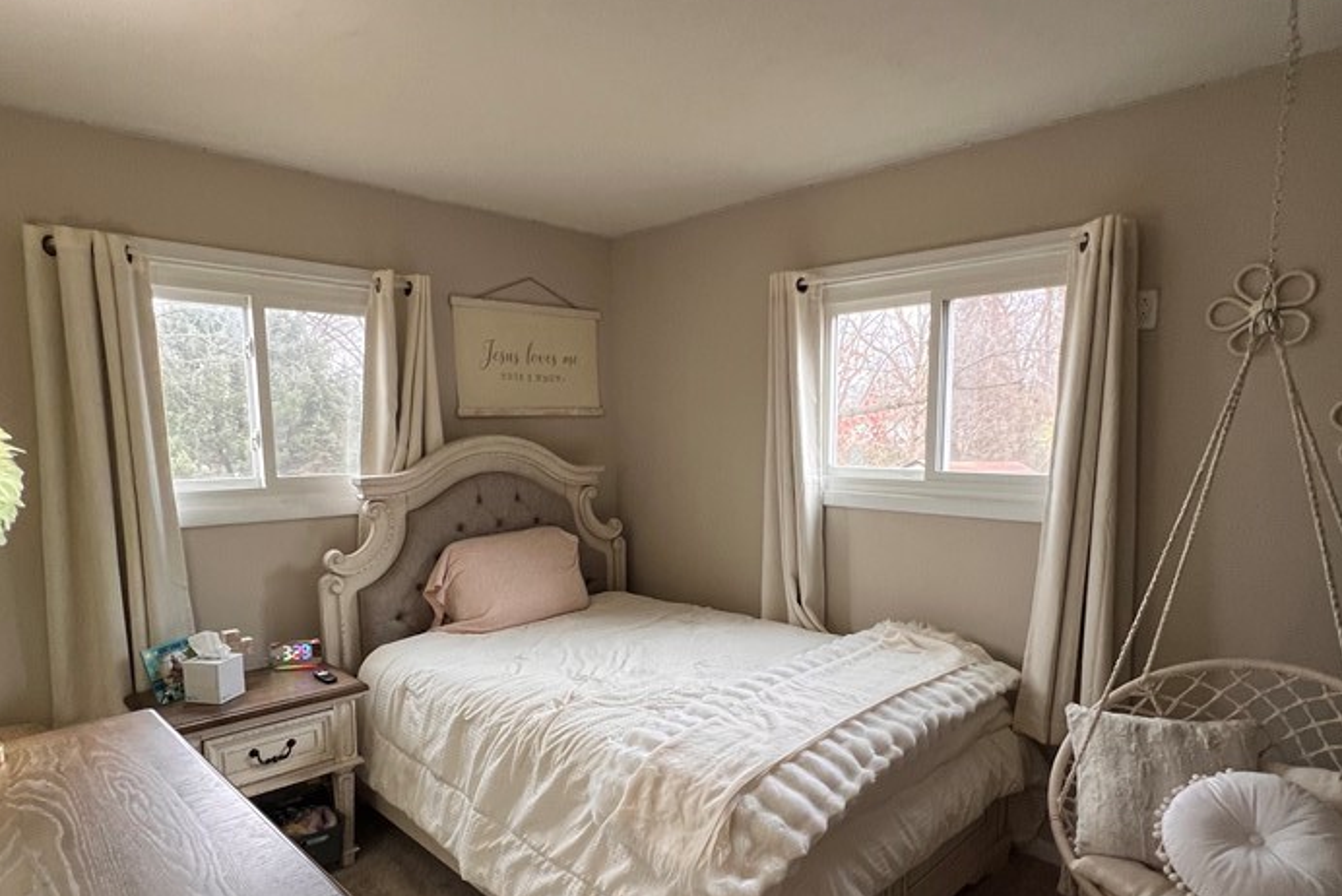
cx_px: 698
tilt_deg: -5.5
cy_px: 529
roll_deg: +0.9
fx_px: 746
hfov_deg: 83.9
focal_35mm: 20
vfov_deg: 61.5
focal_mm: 1.57
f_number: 1.8
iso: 160
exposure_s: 1/60
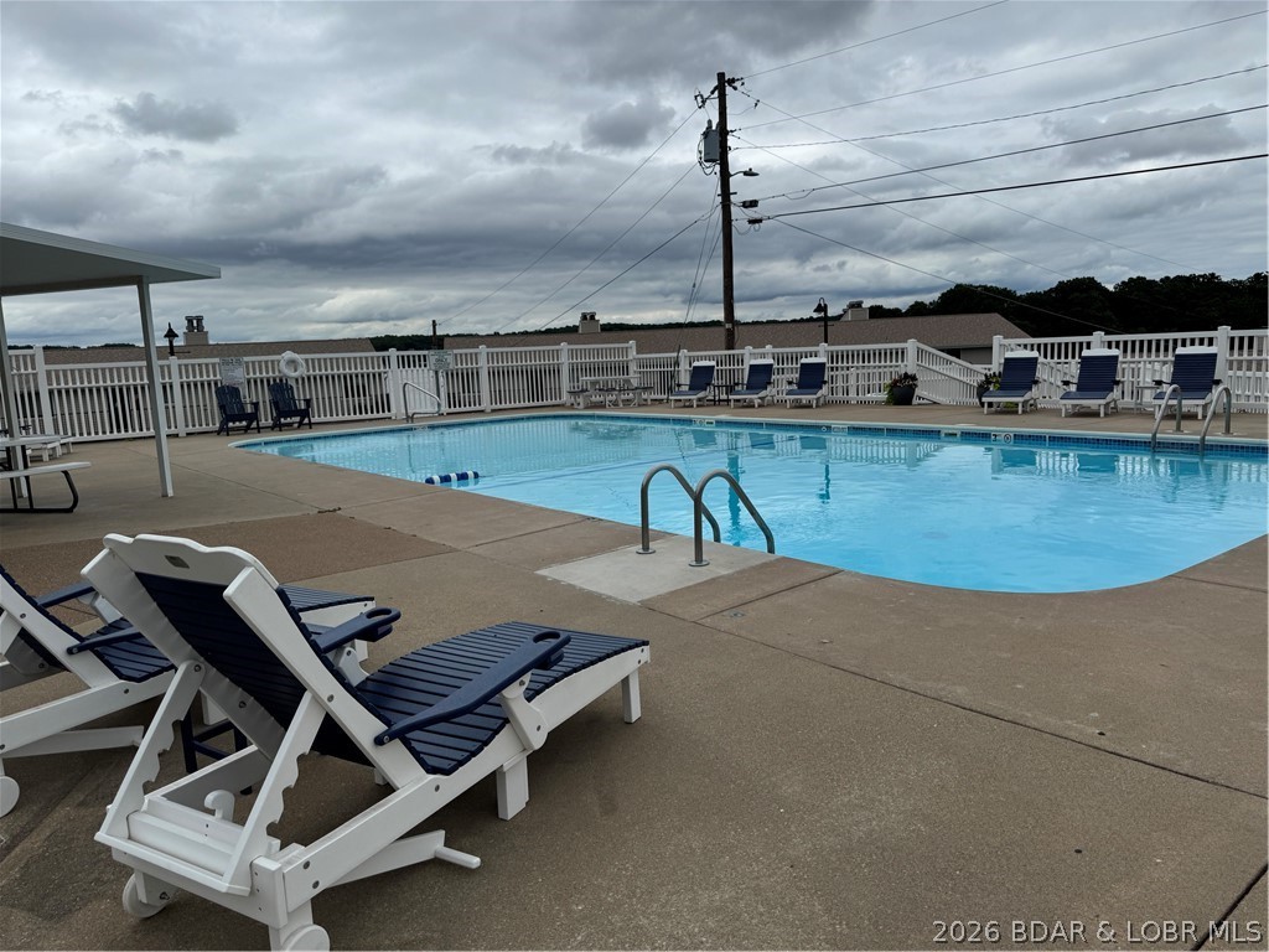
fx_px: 880
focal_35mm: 24
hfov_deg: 71.6
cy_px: 476
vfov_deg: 56.8
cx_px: 634
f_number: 1.78
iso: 80
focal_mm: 6.76
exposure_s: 1/4049
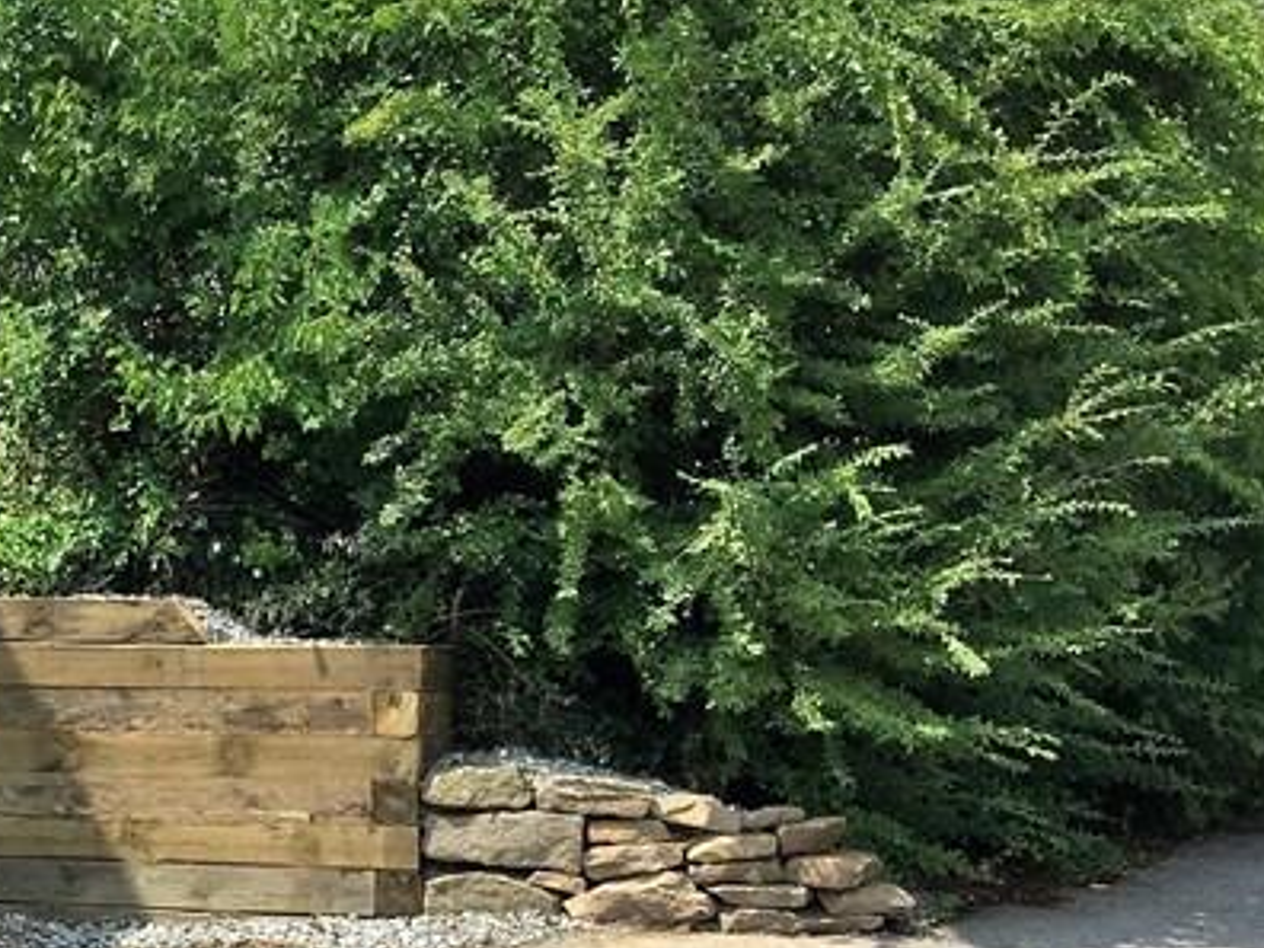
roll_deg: -0.3
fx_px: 2739
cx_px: -48
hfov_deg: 24.6
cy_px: 784
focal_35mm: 75
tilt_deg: -2.5
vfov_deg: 19.4
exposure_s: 1/942
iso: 32
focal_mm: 4.15
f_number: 2.2
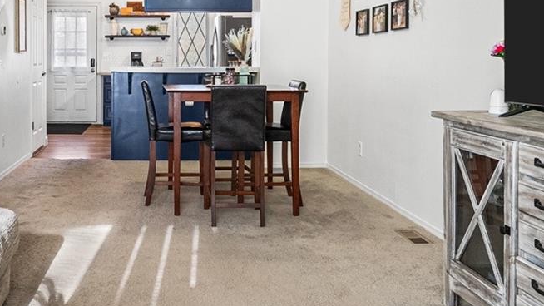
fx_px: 591
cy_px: 67
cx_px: 161
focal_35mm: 41
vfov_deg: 28.5
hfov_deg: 48.2
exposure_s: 1/200
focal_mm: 16
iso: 640
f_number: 8
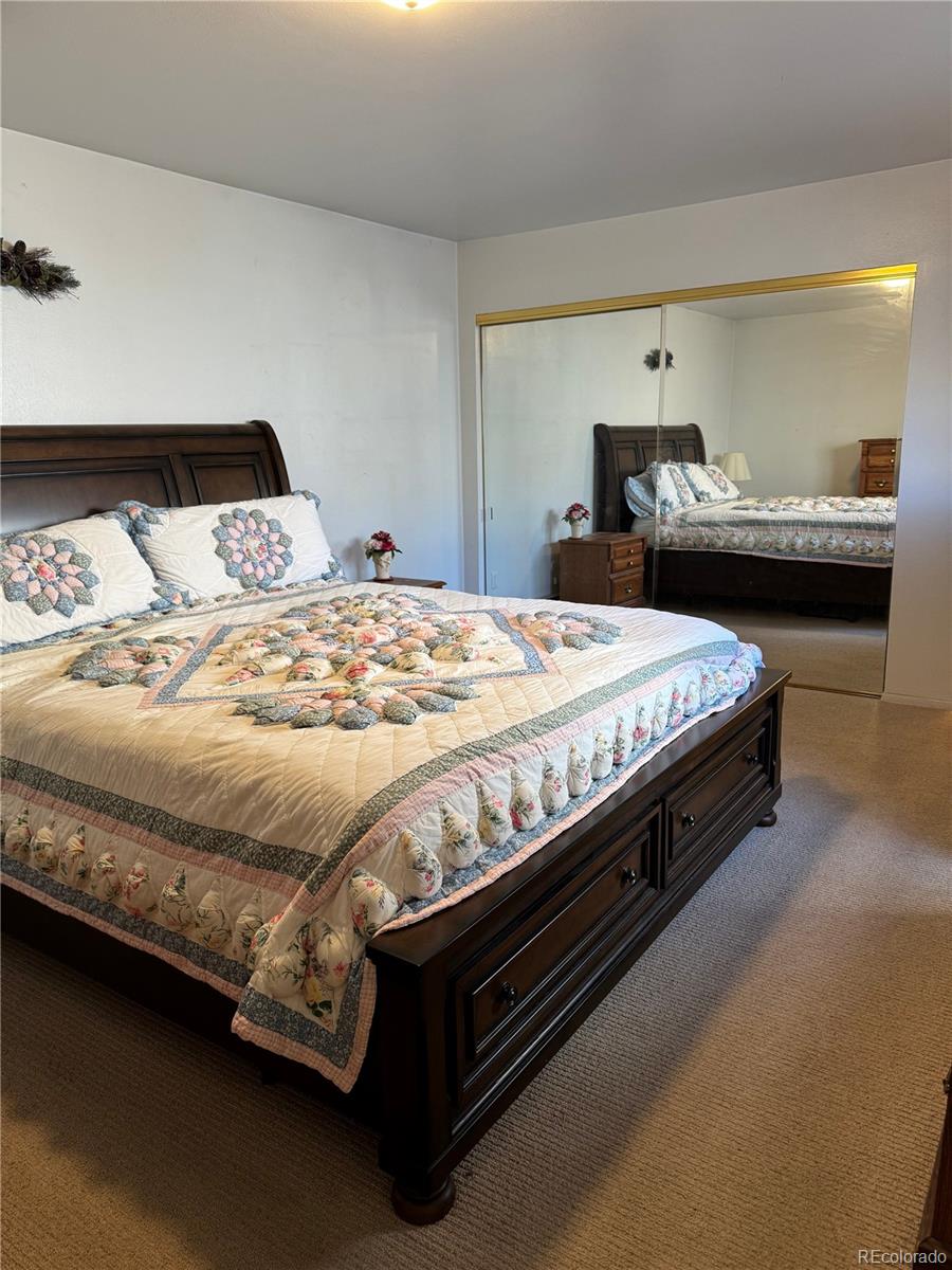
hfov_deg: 56.8
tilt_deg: -12.4
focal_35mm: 24
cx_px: 476
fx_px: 880
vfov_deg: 71.6
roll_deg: +1.2
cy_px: 635
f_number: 1.78
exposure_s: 1/60
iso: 125
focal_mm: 6.76
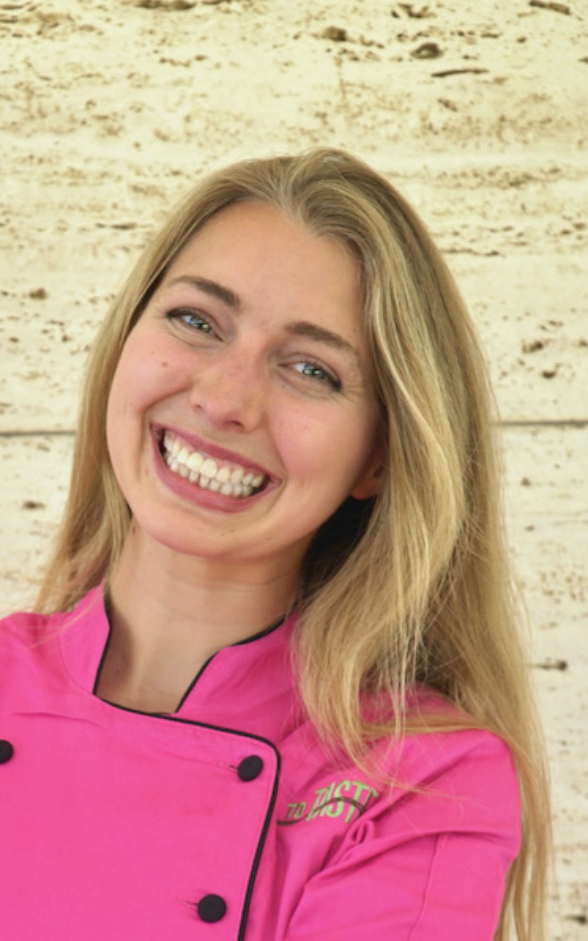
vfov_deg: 21.9
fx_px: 2411
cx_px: 60
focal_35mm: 94
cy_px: 692
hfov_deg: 13.8
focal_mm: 34
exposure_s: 1/200
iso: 400
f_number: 5.6
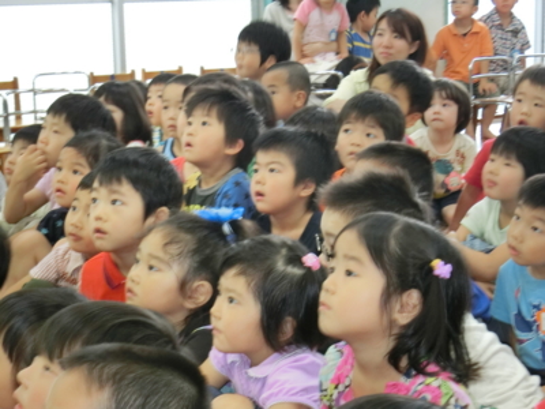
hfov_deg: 24.4
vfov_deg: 18.4
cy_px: 204
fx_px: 1260
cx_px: 272
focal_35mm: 80
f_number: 5.4
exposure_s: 1/20
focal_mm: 14.3
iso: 400
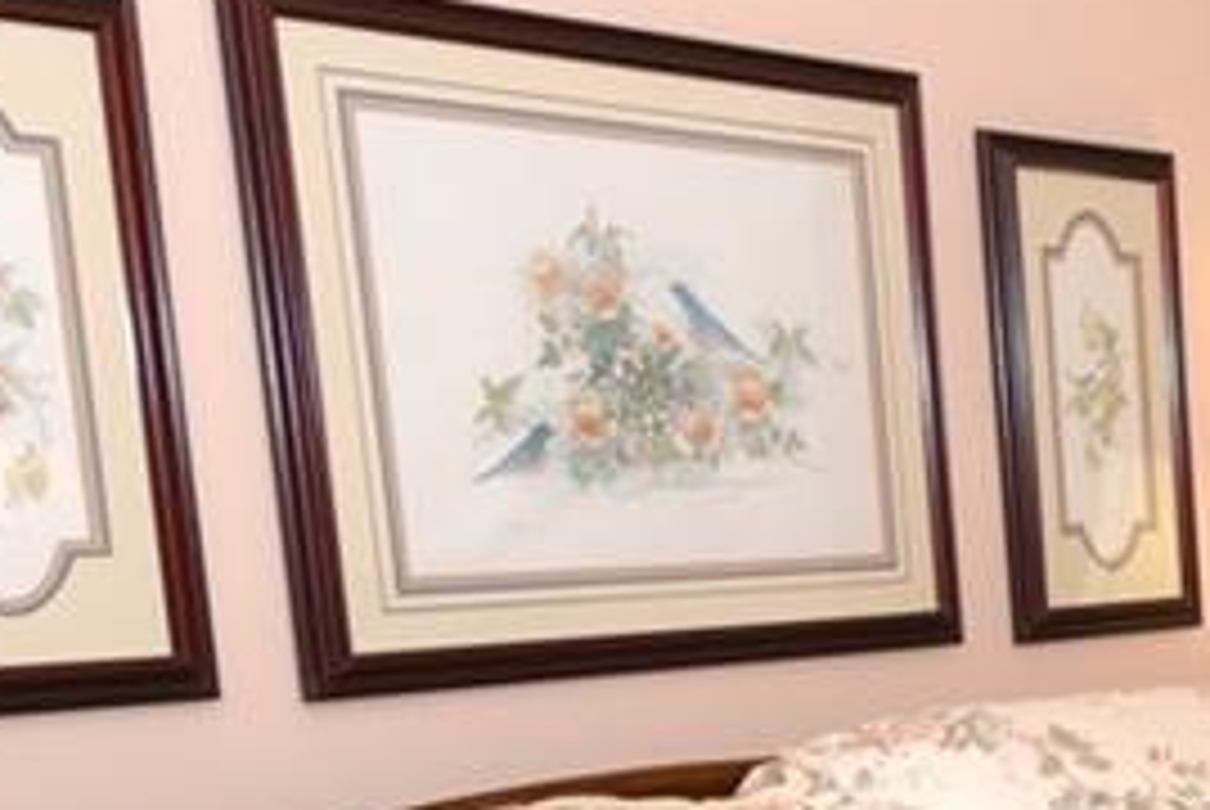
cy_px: 965
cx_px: 1804
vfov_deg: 17.2
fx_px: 2557
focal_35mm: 76
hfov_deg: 22.1
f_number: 4
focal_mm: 20
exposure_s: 1/60
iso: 100
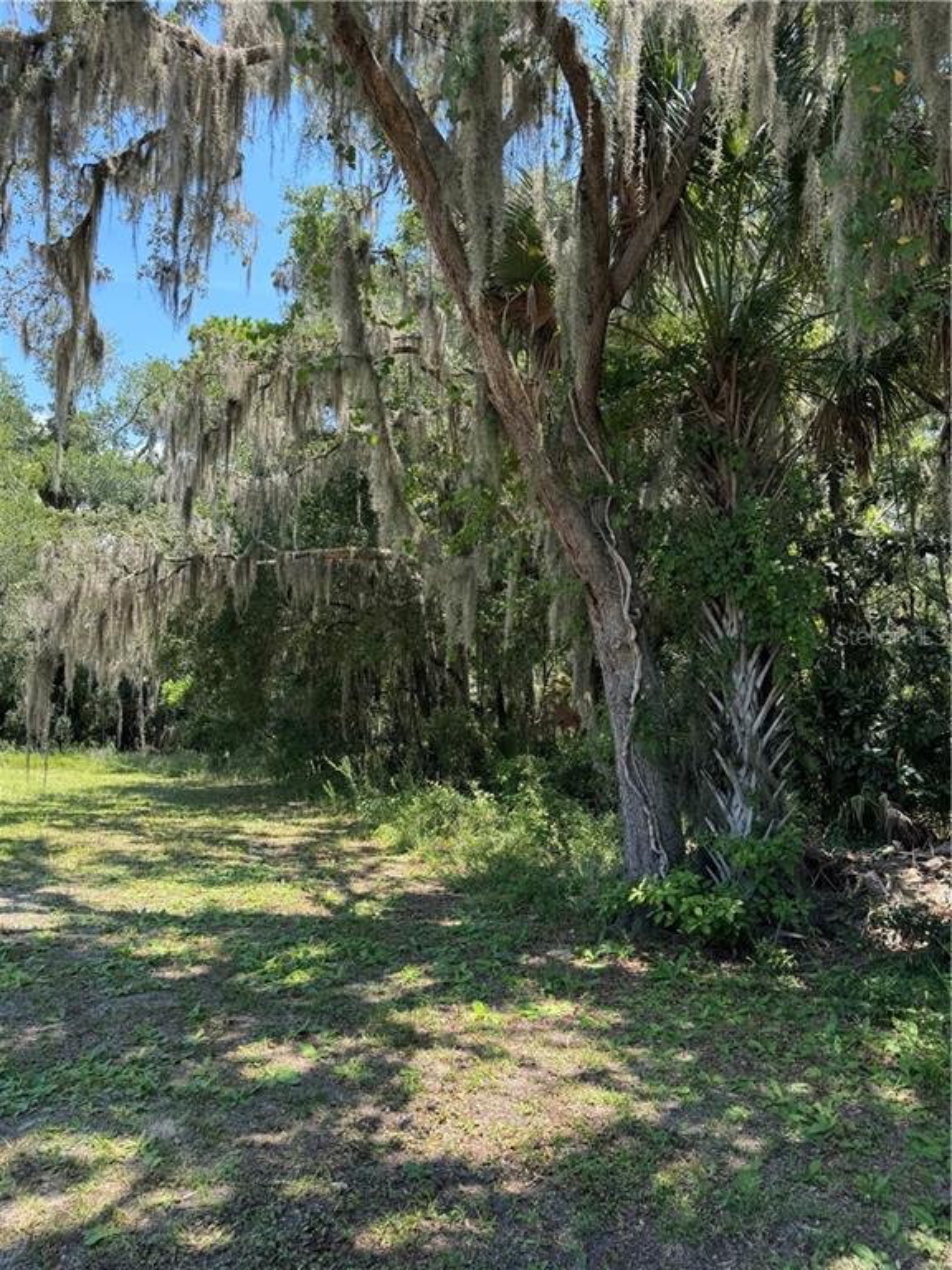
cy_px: 635
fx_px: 880
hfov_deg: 56.8
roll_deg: +0.0
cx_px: 476
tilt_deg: +6.7
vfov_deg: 71.6
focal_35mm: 24
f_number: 1.78
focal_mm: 6.76
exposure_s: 1/693
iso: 80
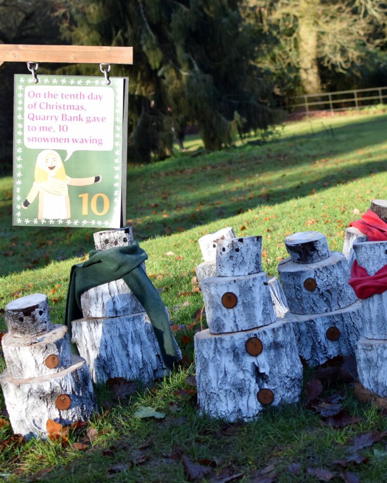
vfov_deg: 25.5
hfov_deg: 20.4
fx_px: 1070
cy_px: 242
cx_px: 262
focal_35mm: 75
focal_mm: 35
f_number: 4.5
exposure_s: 1/1250
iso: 400
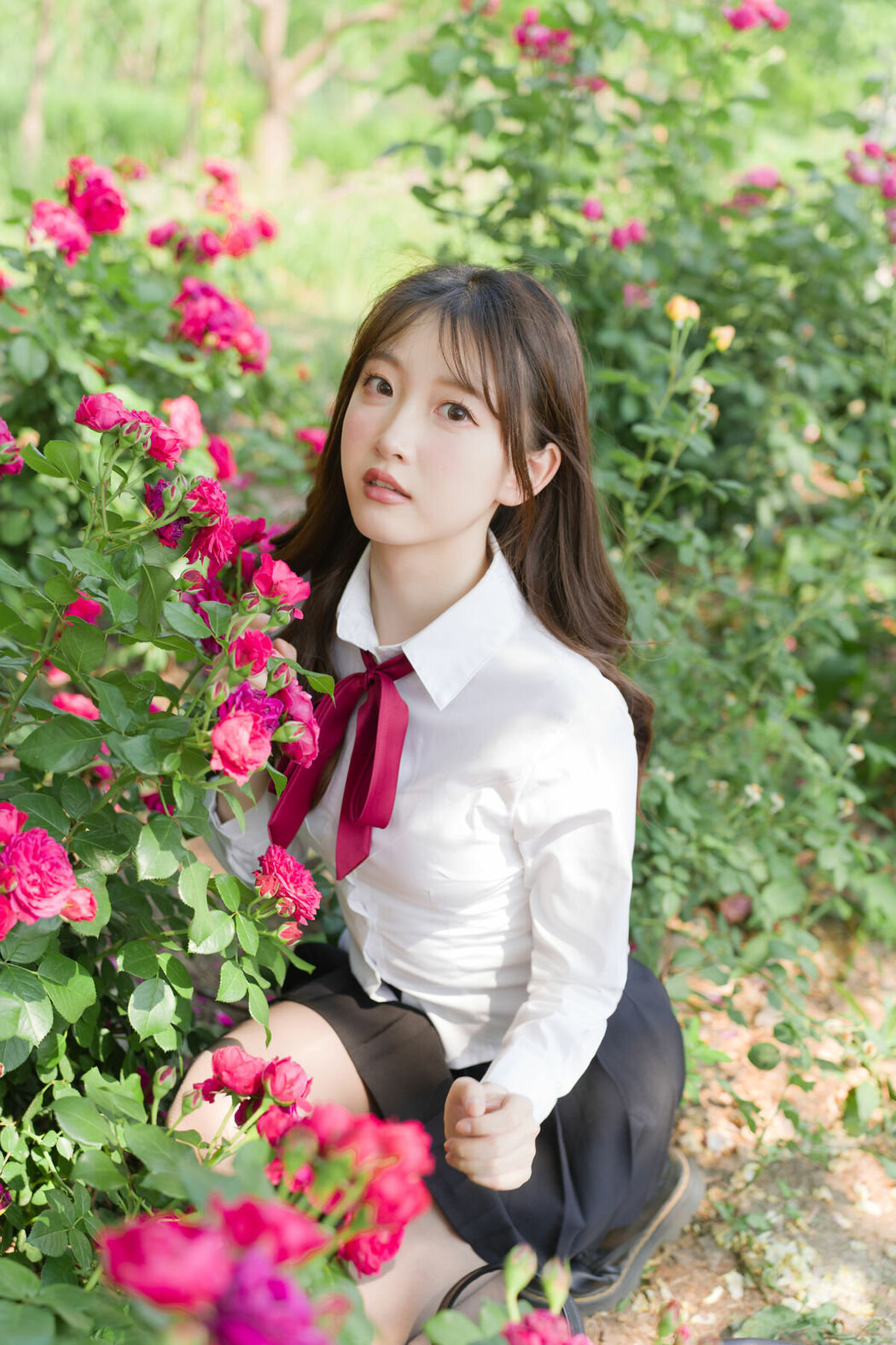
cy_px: 672
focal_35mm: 45
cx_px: 448
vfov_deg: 43.6
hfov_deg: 29.9
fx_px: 1680
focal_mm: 45
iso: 100
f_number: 2.8
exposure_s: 1/250
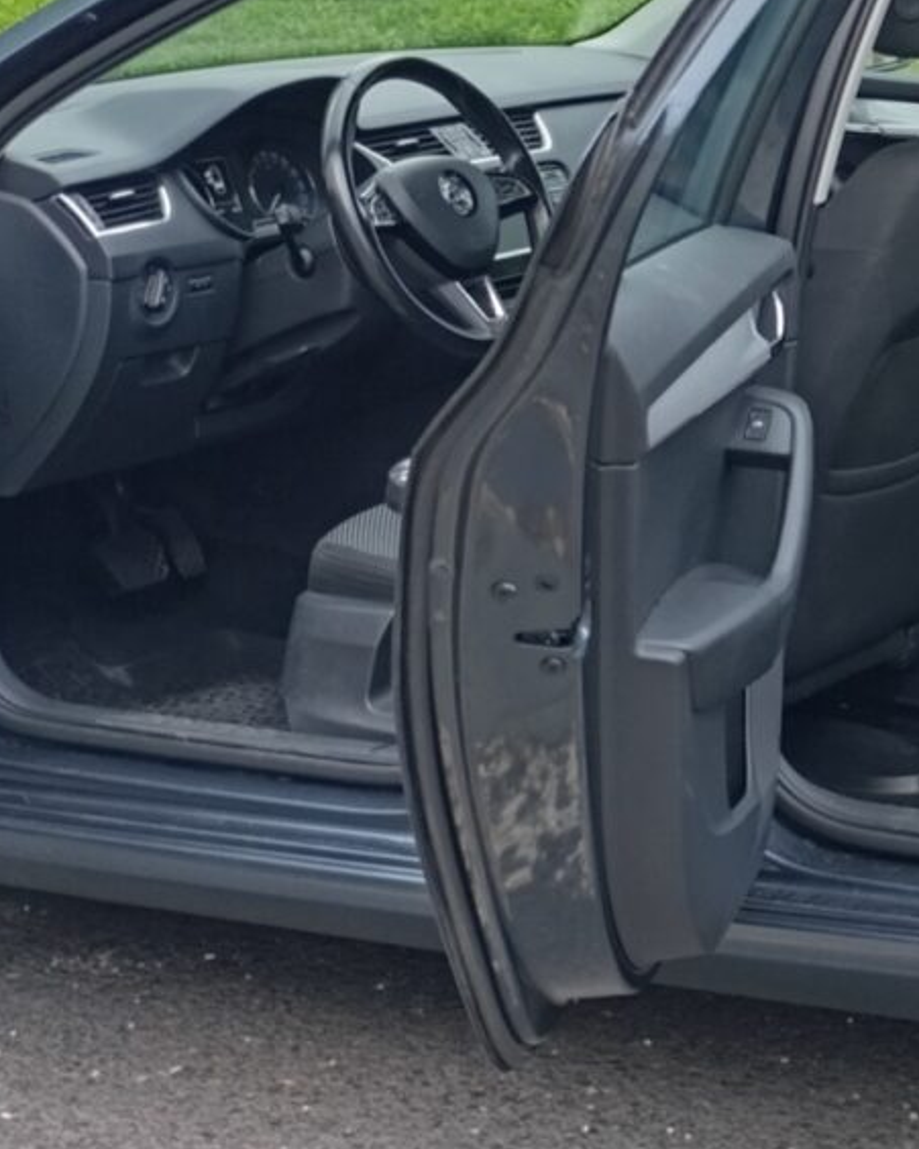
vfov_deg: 18.5
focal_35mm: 102
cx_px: 1416
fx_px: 3469
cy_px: 120
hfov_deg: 14.1
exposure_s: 1/100
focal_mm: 6.14
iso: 64
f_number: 1.6
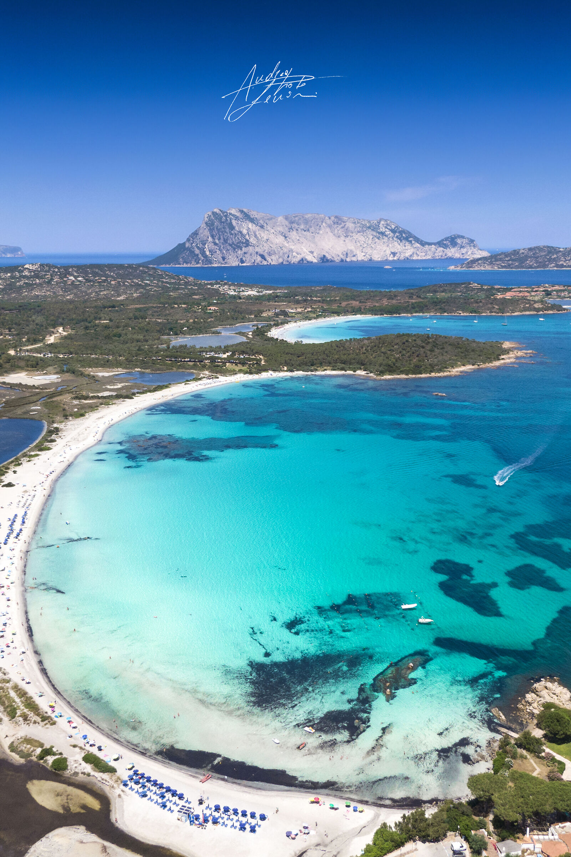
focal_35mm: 27
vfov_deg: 67.4
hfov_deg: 47.9
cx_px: 286
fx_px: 642
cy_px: 428
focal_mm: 18
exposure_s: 1/250
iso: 250
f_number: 8
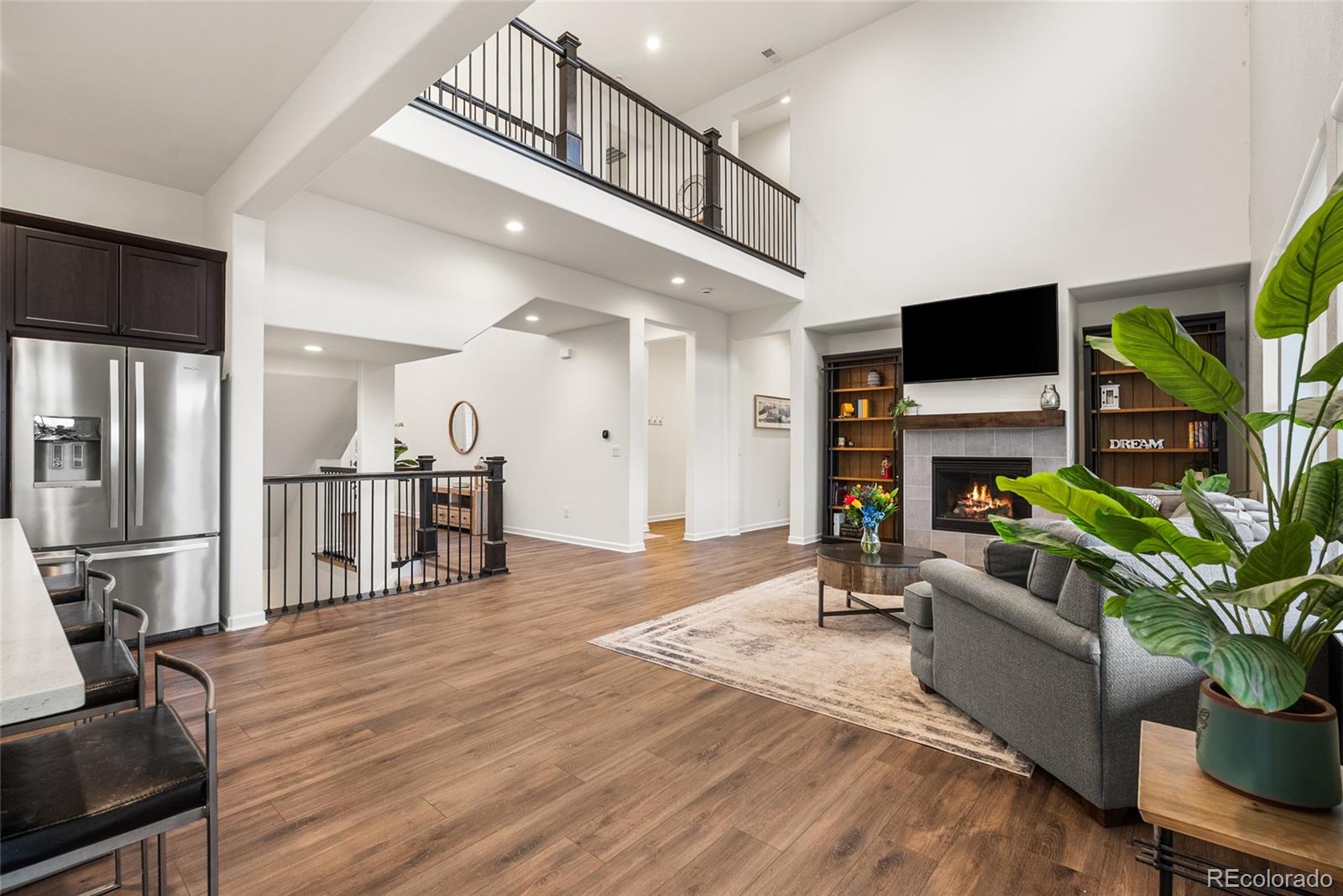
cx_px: 672
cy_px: 448
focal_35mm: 16
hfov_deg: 96.7
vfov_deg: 73.8
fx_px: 597
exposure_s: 1/13
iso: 200
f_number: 8
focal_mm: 16
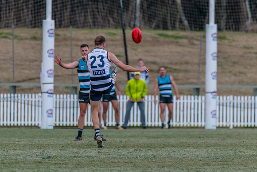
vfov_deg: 2.6
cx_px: 113
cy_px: 73
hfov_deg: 3.9
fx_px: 3749
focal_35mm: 525
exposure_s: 1/2000
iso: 1800
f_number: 6
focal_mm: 400
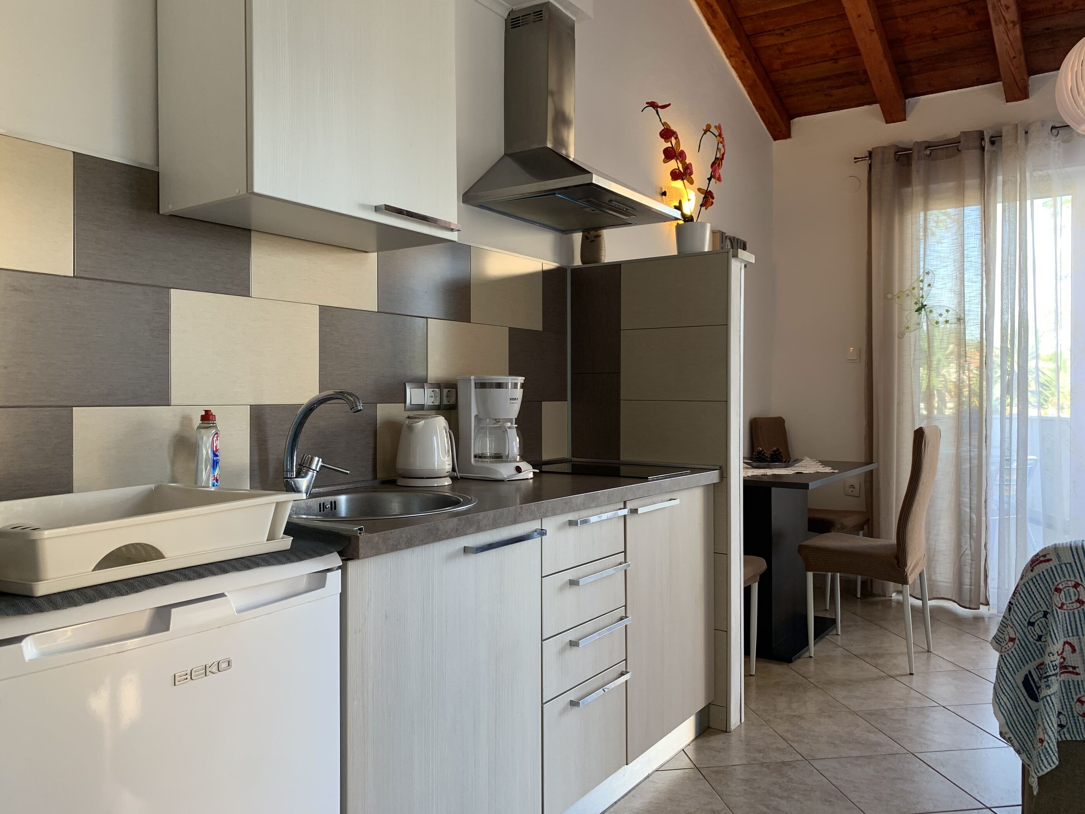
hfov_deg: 67.3
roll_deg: -0.2
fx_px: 815
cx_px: 542
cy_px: 407
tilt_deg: +0.4
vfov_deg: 53.1
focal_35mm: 26
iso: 100
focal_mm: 4.25
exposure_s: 1/100
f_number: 1.8
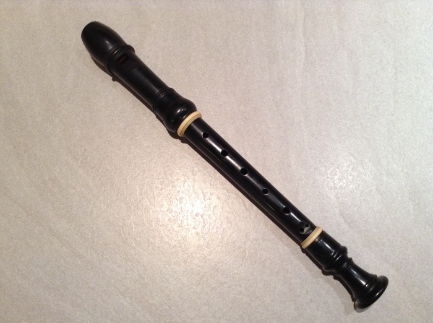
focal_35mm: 33
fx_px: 412
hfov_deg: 55.4
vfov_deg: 42.8
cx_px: 216
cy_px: 162
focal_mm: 3.3
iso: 80
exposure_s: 1/24
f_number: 2.4
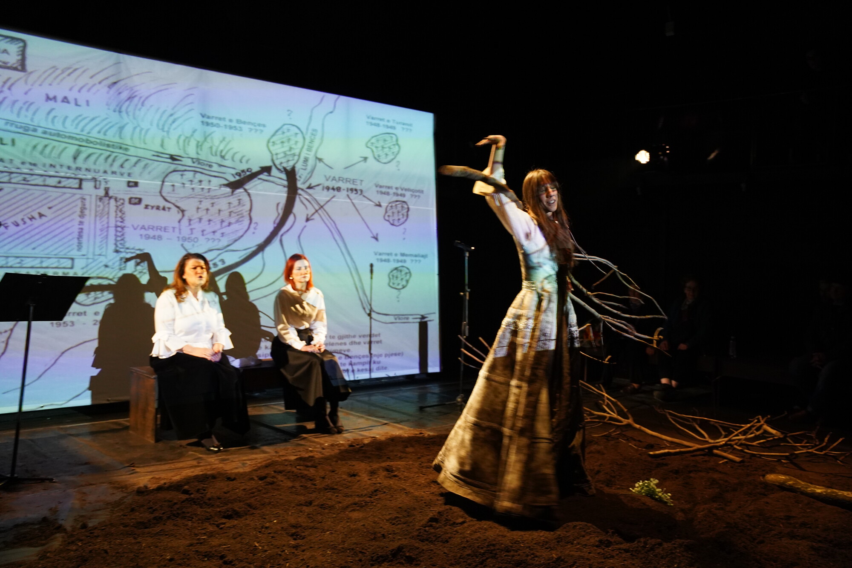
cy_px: 284
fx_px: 821
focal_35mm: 35
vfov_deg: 38.1
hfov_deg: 54.8
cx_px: 426
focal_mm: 34.7
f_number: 2.8
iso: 5000
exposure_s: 1/50
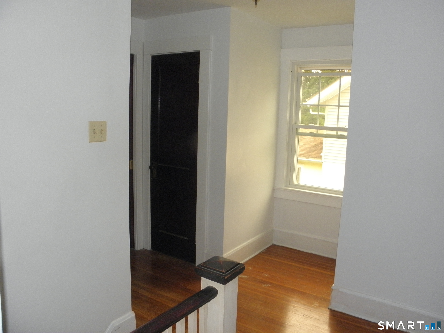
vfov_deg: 49.7
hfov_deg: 63.4
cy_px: 166
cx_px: 222
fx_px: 359
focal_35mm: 28
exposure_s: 1/30
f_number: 3.5
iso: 200
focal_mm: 5
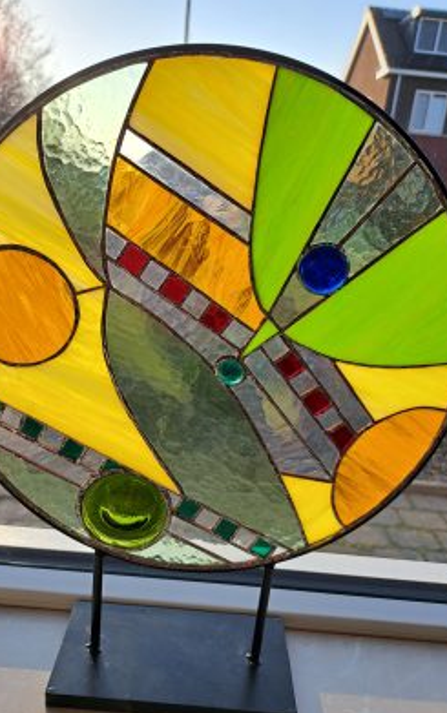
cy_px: 357
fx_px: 506
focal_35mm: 26
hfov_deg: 47.5
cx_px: 193
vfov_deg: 70.4
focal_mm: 5.23
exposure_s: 1/427
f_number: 1.8
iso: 50
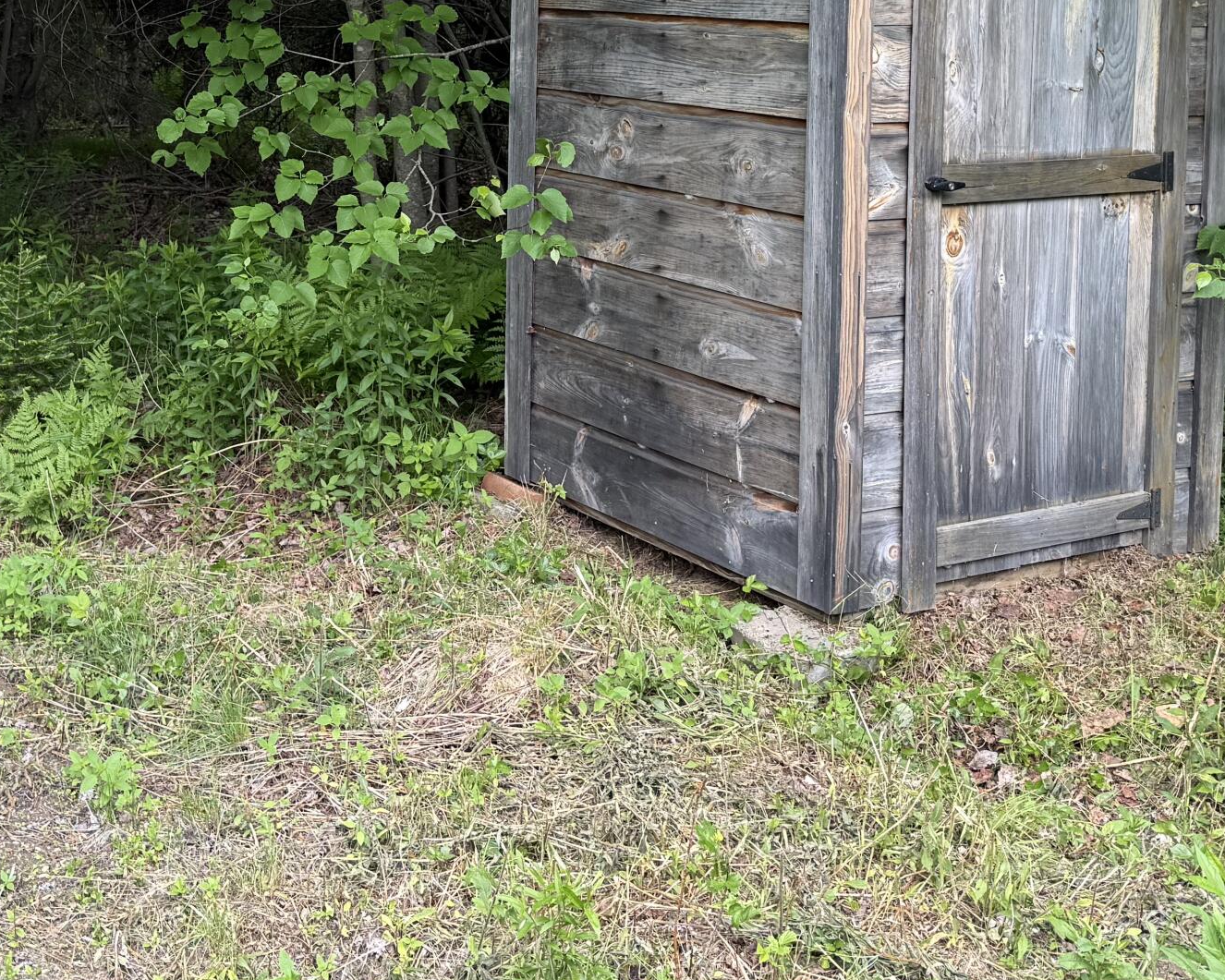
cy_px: 32
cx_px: 177
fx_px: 1922
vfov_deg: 27.2
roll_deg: -2.0
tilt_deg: -2.8
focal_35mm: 53
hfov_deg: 33.9
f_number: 1.78
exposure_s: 1/363
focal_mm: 6.76
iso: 80
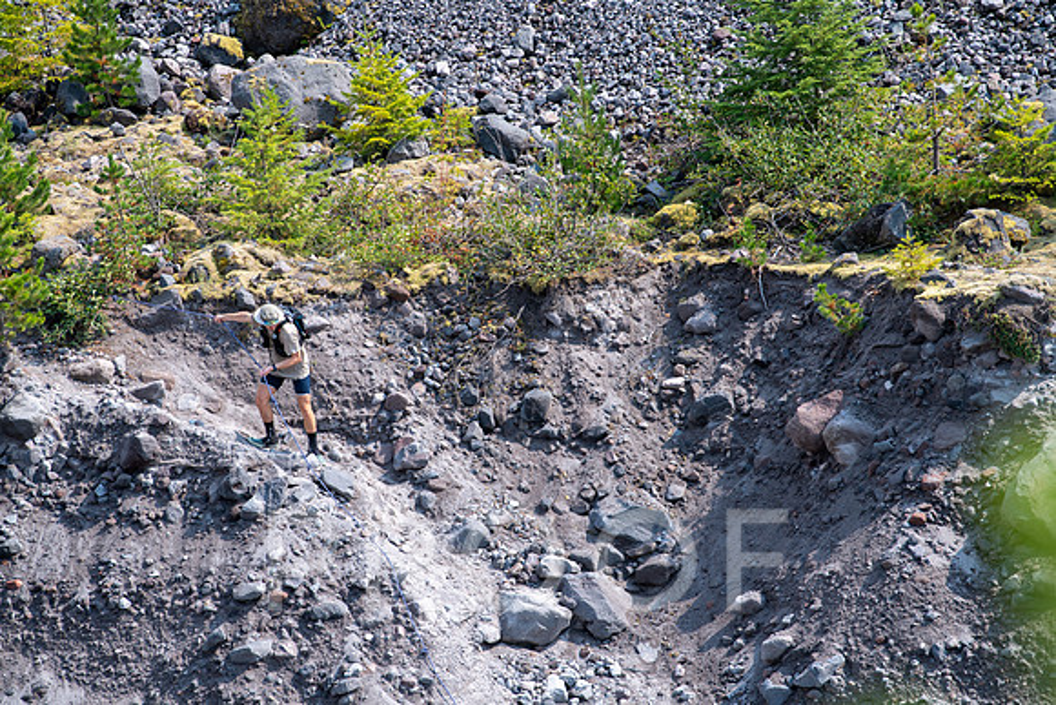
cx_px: 528
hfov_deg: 10.3
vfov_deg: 6.9
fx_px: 5868
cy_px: 352
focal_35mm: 200
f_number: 5
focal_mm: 200
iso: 180
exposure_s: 1/640
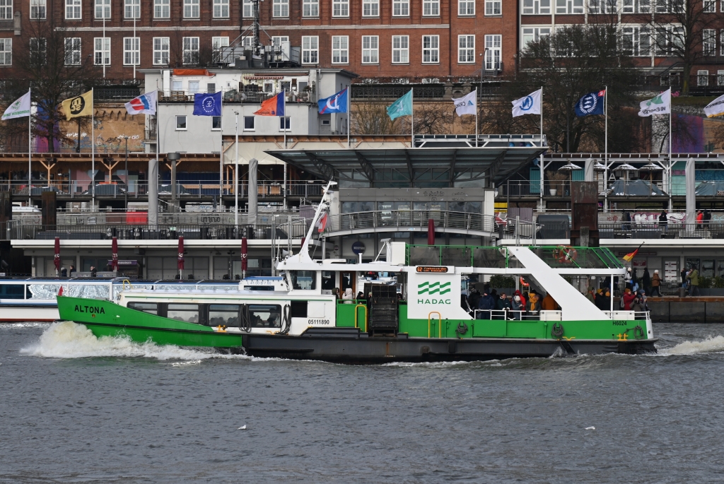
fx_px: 2416
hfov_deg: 17.0
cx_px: 362
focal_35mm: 120
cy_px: 242
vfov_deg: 11.4
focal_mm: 120
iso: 100
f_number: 6.3
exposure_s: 1/320
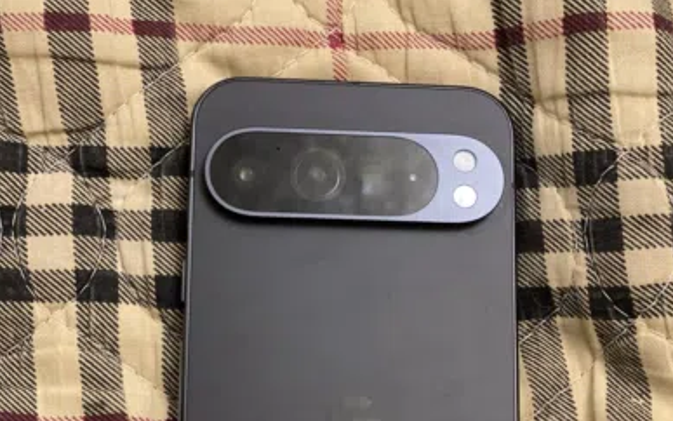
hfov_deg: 27.1
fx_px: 1394
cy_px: 345
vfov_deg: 17.0
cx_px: 332
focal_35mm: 76
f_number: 2
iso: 400
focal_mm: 6
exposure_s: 1/17
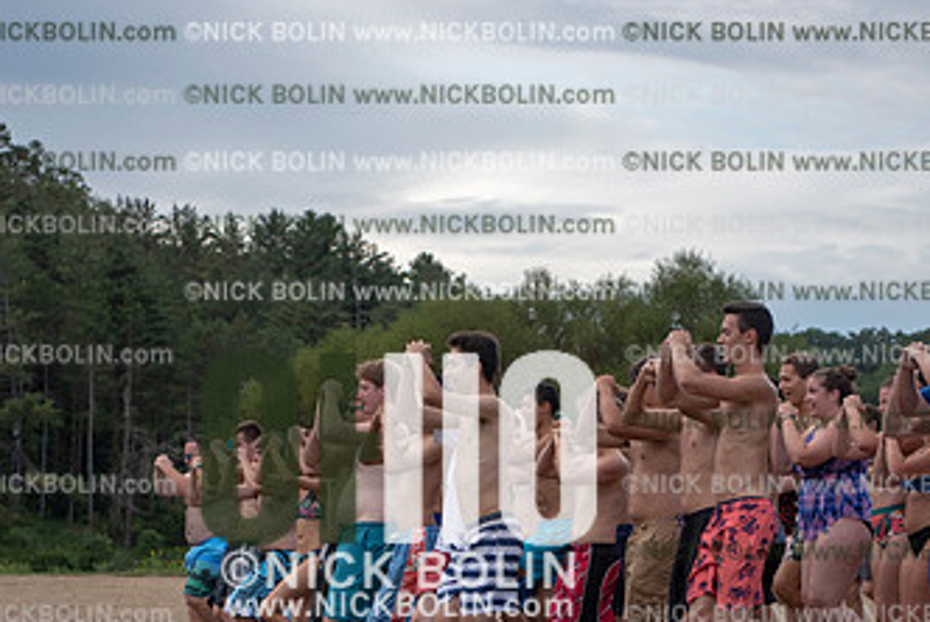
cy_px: 486
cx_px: 398
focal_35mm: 96
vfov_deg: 14.2
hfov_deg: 21.2
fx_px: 2482
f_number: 3.2
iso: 160
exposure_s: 1/1600
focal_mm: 55
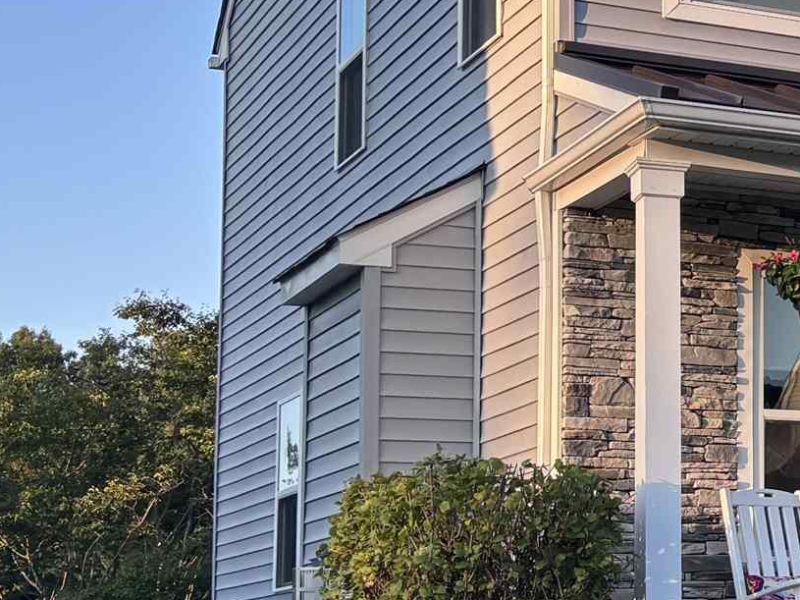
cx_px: 1422
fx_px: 2265
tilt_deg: +5.1
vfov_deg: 15.1
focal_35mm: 98
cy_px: 413
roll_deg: +2.0
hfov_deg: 16.8
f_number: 1.6
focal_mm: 5.96
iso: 50
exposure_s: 1/597
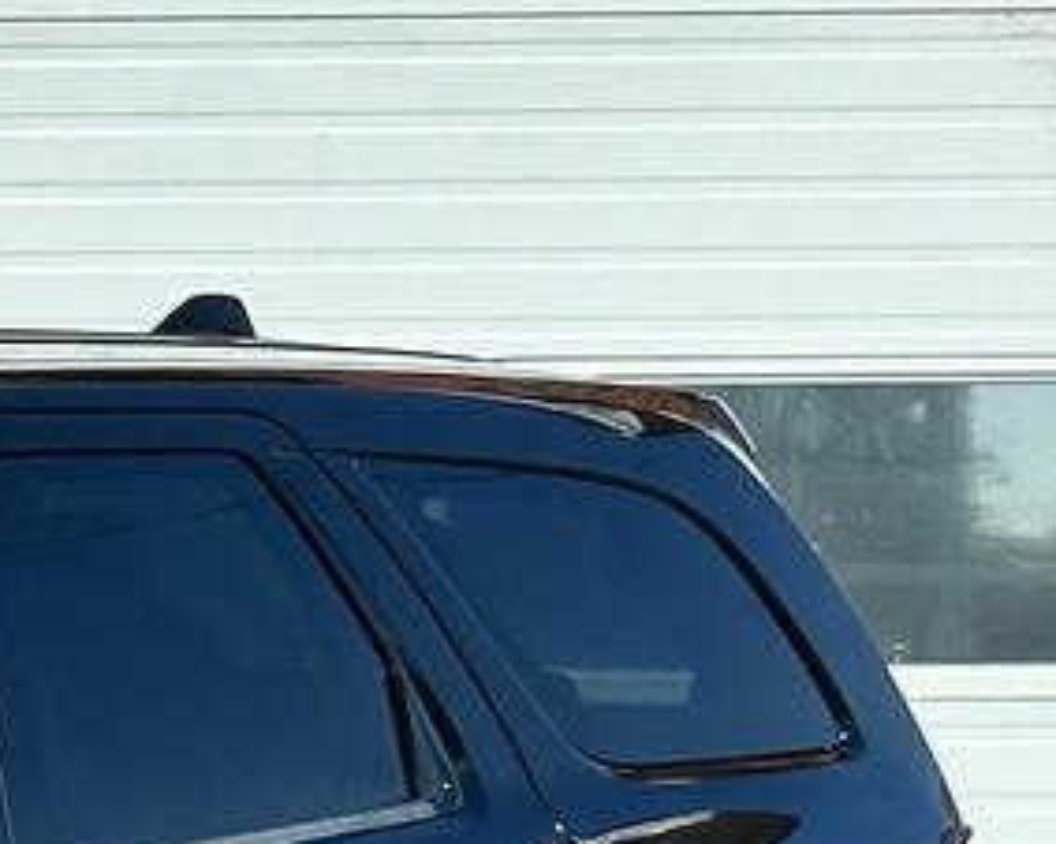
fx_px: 6621
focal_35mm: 212
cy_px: 896
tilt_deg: -3.1
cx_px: -1179
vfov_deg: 7.3
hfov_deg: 8.6
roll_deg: +0.3
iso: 64
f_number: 1.78
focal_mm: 6.86
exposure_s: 1/5556
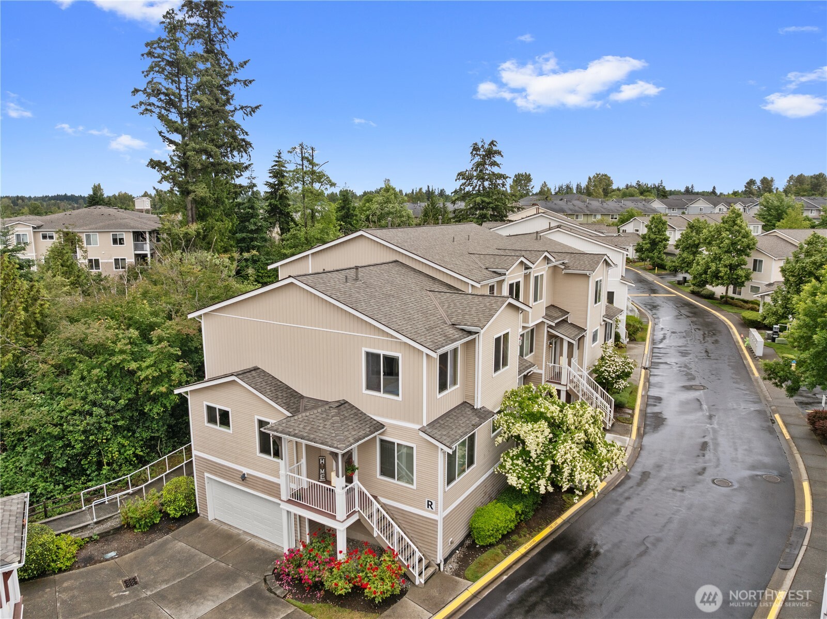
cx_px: 414
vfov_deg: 56.7
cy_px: 310
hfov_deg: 71.6
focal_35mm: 24
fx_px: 573
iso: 190
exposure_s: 1/2000
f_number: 2.8
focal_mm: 12.29
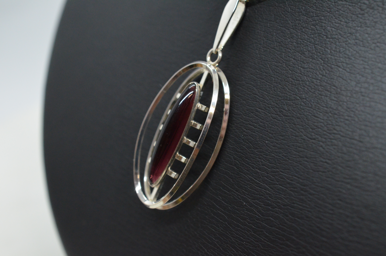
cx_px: 193
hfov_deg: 33.5
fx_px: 642
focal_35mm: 60
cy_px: 128
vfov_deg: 22.5
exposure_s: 1/640
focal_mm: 40
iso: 2500
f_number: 6.3
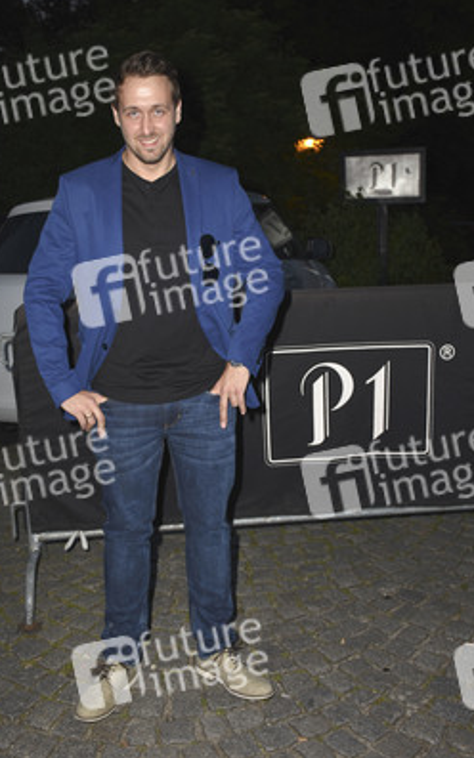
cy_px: 378
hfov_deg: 32.0
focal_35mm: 40
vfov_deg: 49.3
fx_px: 827
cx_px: 226
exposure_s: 1/160
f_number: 3.8
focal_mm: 26
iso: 160
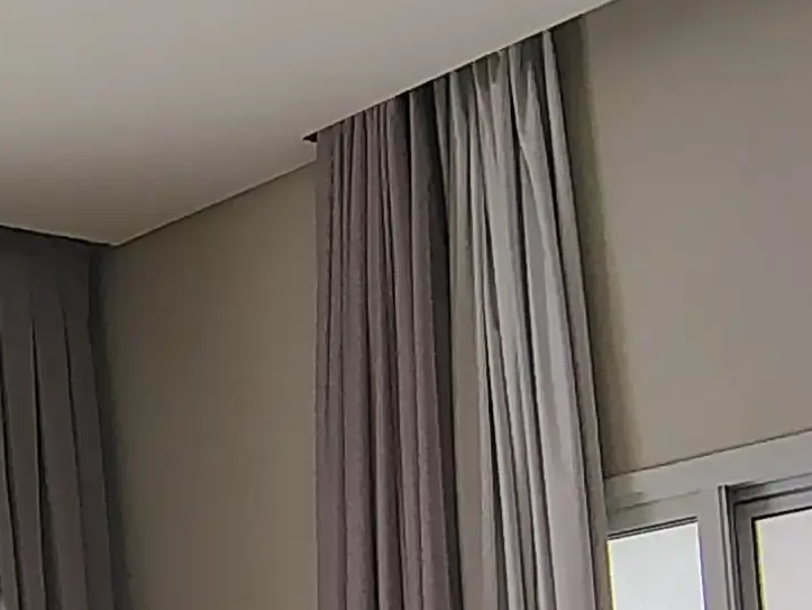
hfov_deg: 18.8
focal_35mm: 92
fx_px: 2159
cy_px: 801
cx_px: -411
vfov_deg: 15.3
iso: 182
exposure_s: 1/120
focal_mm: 2.13
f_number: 2.2
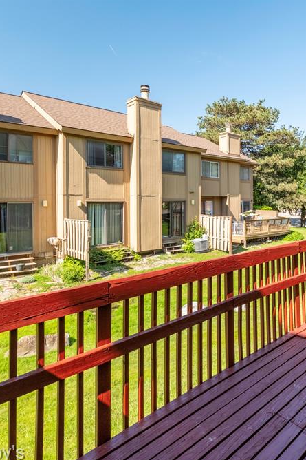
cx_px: 206
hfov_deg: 53.9
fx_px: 293
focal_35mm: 23
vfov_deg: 76.1
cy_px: 231
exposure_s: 1/125
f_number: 7.1
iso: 640
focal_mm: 10
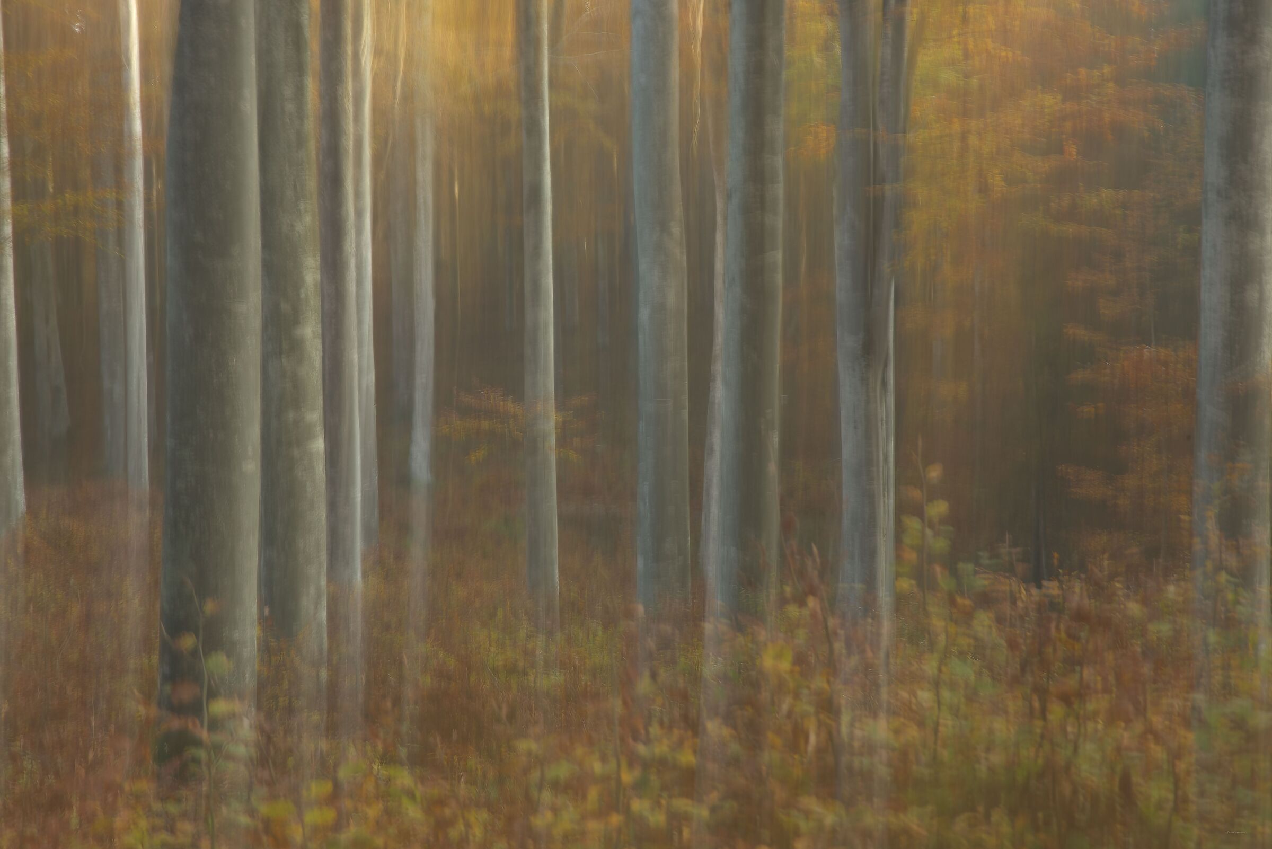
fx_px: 3534
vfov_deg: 13.7
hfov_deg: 20.4
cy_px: 424
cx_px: 636
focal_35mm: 100
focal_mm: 100
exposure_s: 1/1.25
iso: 100
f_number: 16
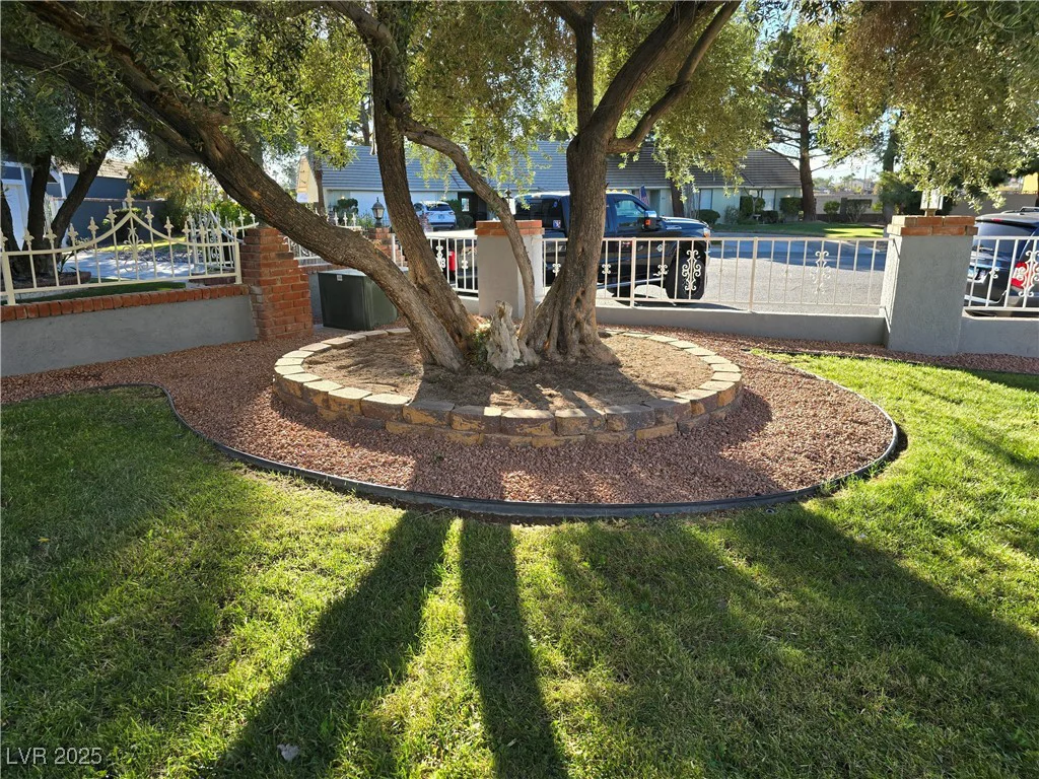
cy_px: 390
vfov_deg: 58.9
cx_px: 520
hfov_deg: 73.9
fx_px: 690
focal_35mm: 23
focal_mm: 6.3
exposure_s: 1/180
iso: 16
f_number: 1.7
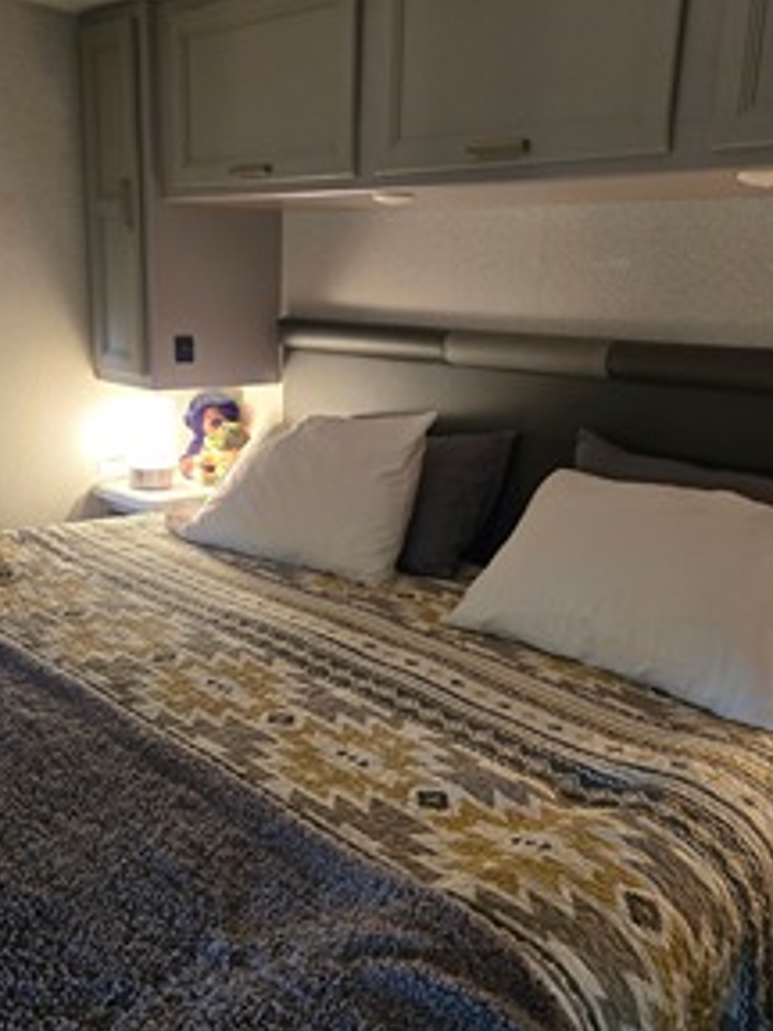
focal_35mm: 32
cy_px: 541
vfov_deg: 56.8
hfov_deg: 44.2
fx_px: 953
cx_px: 390
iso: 640
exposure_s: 1/60
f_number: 1.8
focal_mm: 5.4
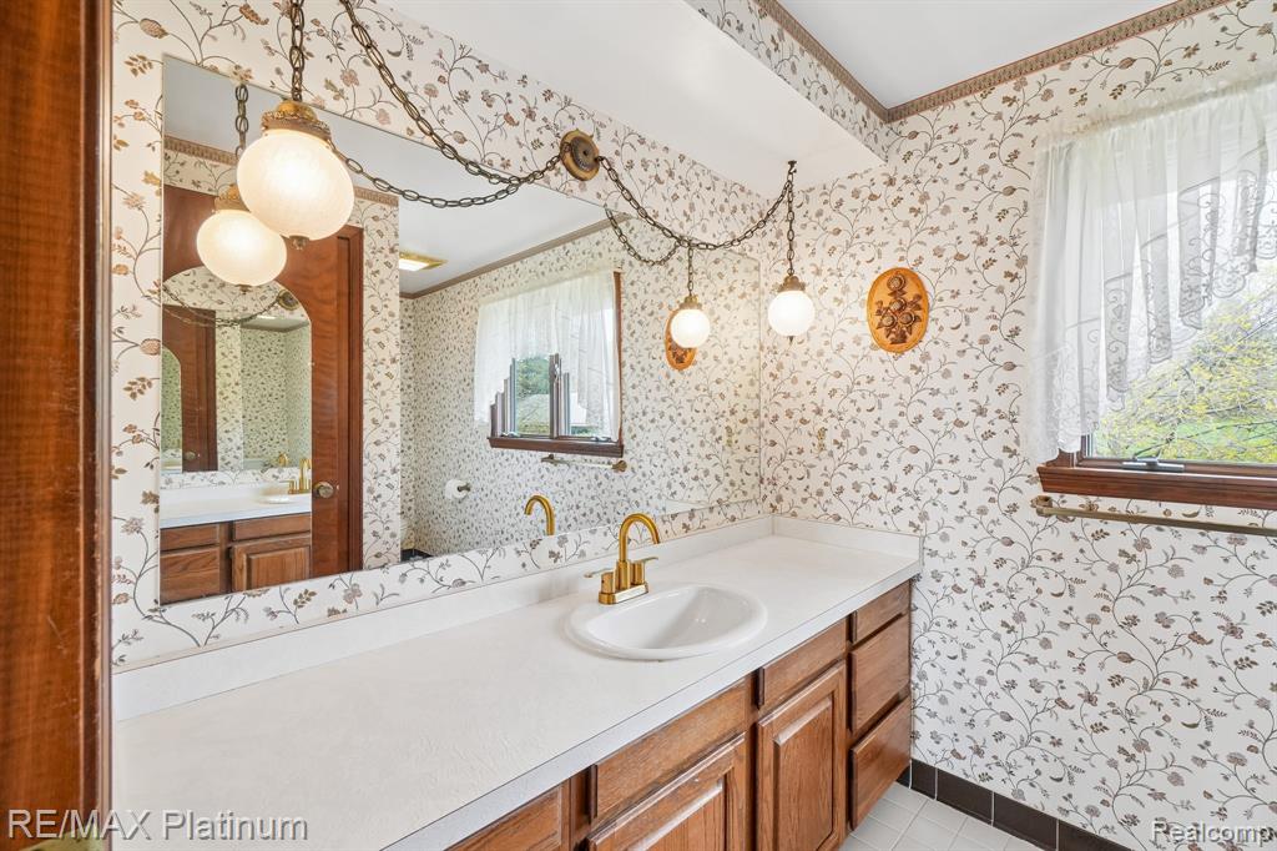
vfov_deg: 77.3
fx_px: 532
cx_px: 638
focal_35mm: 15
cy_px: 426
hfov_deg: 100.4
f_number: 8
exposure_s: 1/30
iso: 250
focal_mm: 10
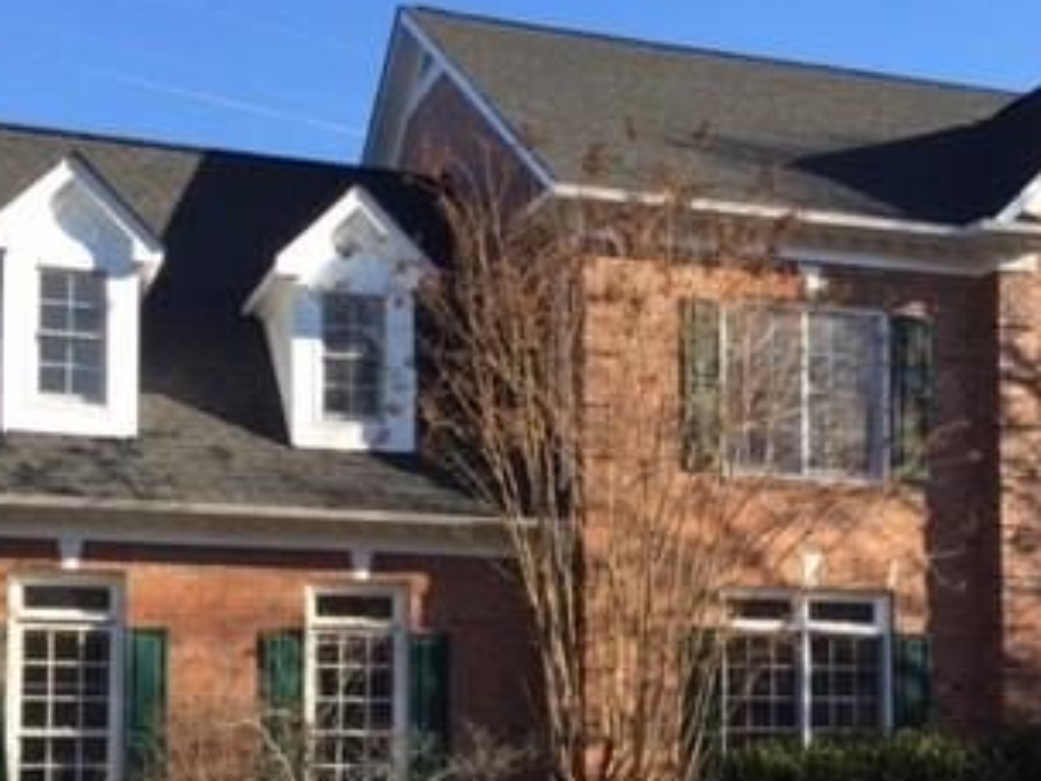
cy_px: 641
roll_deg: +0.4
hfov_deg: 31.6
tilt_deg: +3.6
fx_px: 1834
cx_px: 610
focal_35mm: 61
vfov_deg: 23.6
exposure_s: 1/732
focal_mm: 4.15
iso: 32
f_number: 2.2
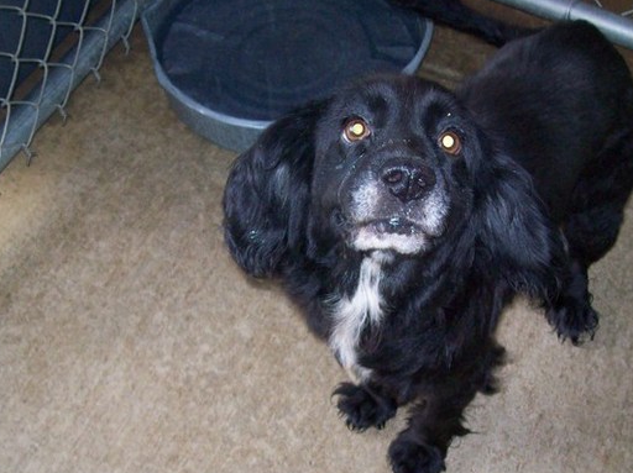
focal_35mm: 54
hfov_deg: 35.5
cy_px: 325
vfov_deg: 26.8
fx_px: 987
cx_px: 356
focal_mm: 6
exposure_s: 1/64
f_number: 2.7
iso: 200
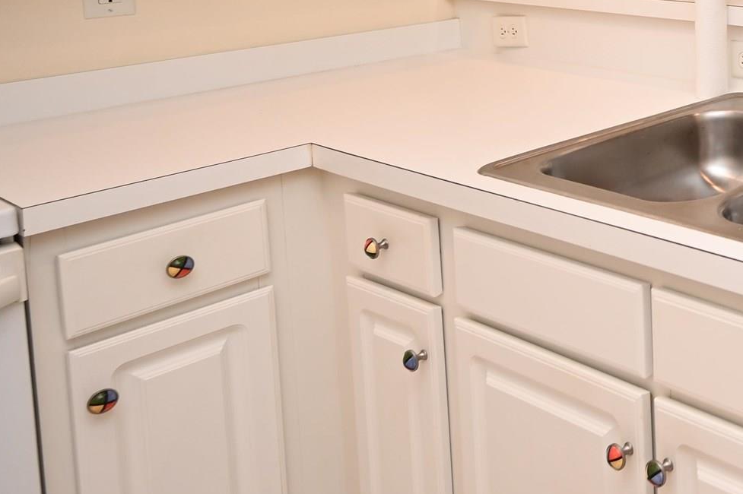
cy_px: -70
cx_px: 992
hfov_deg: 32.2
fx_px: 907
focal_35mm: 44
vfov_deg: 27.5
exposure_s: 1/60
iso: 450
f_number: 4
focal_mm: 14
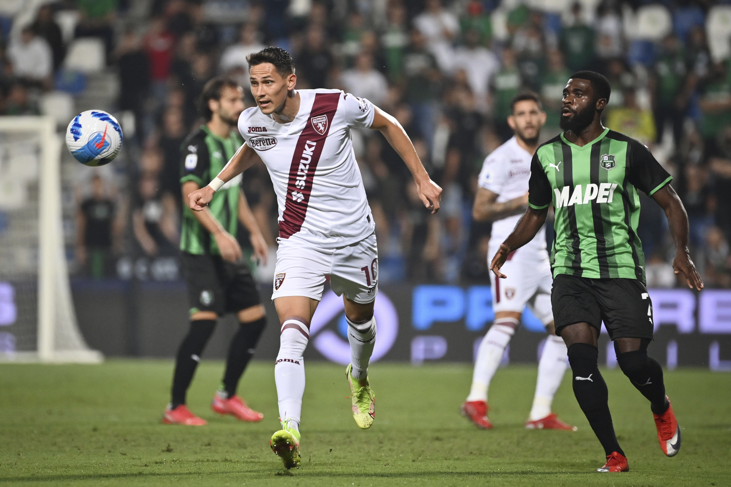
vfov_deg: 3.5
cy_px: 244
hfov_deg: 5.3
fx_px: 7919
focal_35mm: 390
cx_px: 366
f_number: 4
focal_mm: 390
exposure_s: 1/1250
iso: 2500
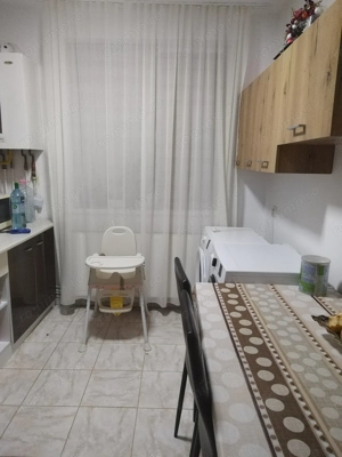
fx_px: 343
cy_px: 228
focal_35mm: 26
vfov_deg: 67.3
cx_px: 171
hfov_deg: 53.1
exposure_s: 1/33.3
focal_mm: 6.24
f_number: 1.8
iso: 1389
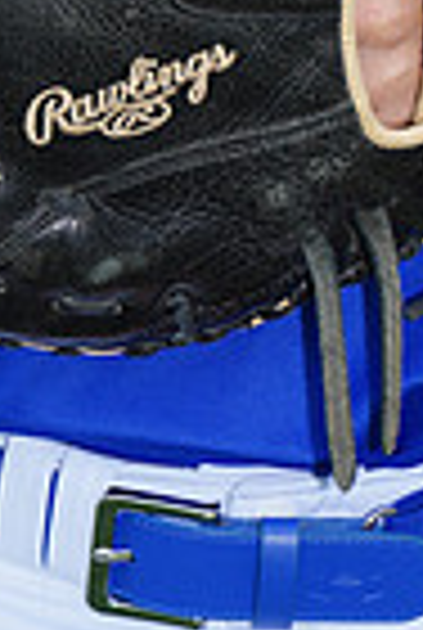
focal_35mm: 827
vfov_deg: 2.5
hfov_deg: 1.7
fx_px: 14503
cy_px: -598
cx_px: 187
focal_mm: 200
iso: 200
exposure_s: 1/200
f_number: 8
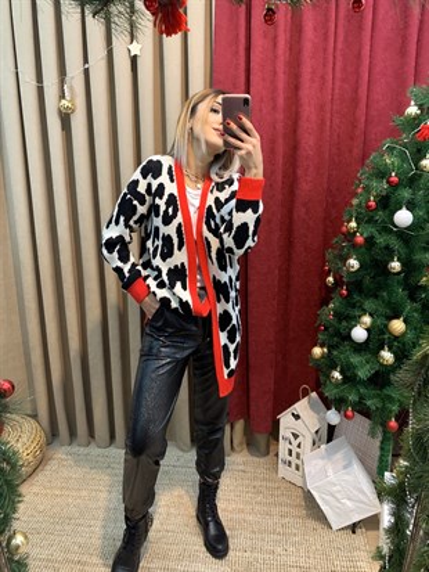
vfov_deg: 67.3
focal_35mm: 26
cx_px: 214
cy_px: 286
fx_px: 429
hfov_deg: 53.1
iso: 200
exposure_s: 1/50
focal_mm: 4.25
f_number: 1.8
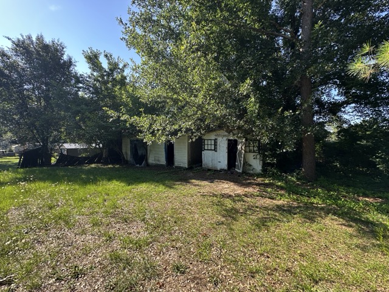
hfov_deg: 102.1
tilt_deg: -2.2
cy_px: 146
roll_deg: +0.0
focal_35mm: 14
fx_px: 157
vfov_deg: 85.7
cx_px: 194
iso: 40
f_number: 2.2
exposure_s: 1/346
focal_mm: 2.22
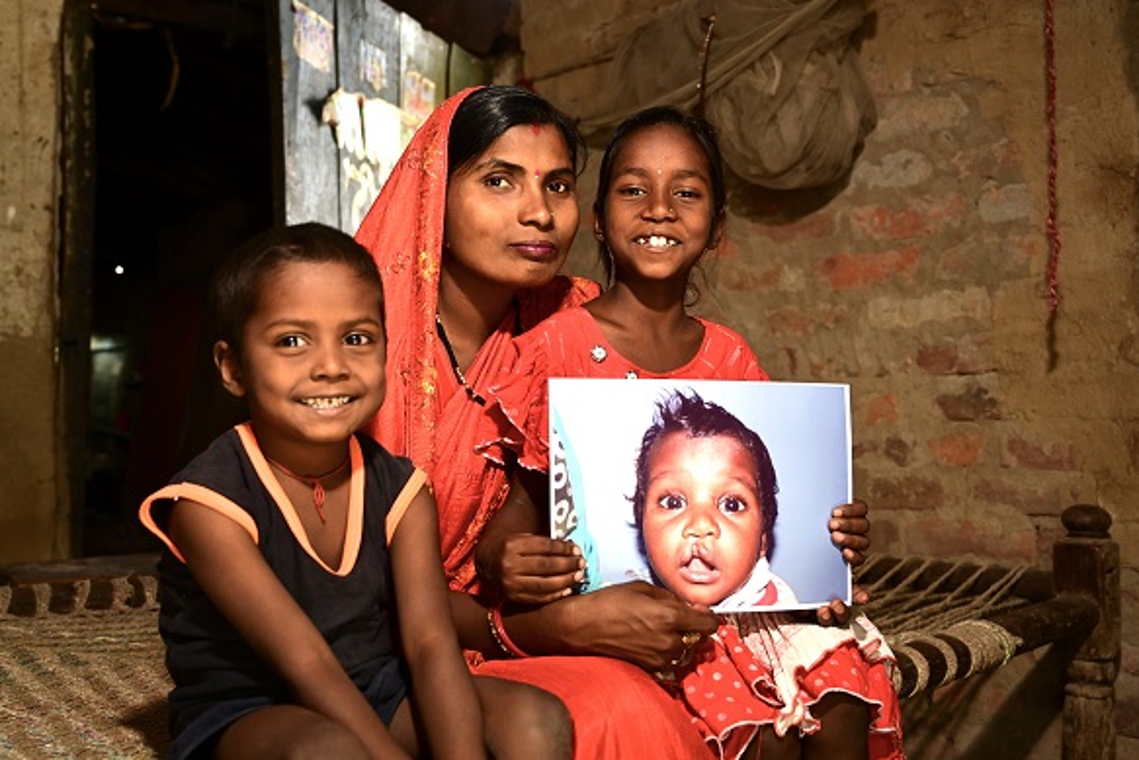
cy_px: 379
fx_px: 1139
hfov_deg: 53.1
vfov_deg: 36.9
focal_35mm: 36
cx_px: 574
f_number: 4
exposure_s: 1/250
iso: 800
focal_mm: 35
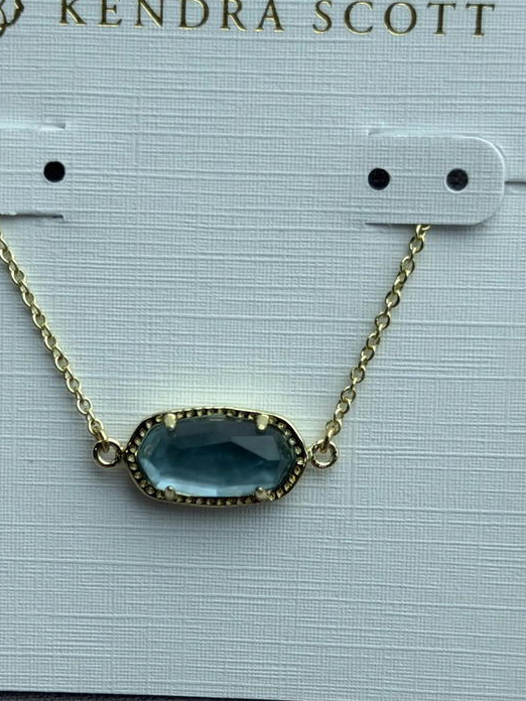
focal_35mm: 92
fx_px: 1864
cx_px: 186
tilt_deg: -89.2
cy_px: 456
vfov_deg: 21.2
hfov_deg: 16.0
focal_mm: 6.76
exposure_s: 1/855
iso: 64
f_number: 1.78
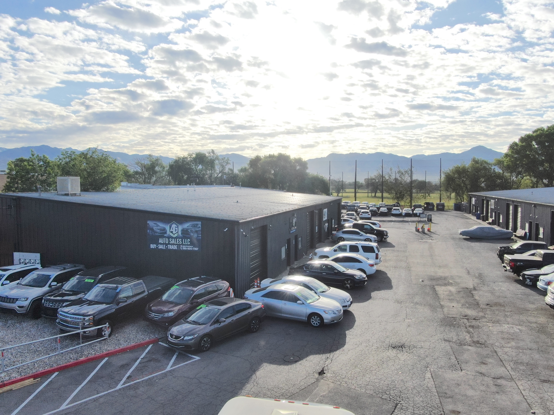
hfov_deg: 63.4
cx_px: 277
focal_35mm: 28
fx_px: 448
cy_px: 208
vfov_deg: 49.7
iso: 100
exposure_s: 1/2000
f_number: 3
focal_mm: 4.89
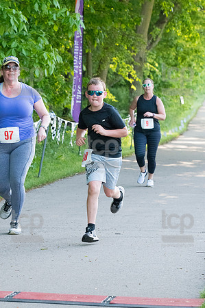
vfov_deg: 13.1
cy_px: 154
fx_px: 1344
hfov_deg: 8.7
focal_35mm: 157
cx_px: 102
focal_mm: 105
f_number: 5.6
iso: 4000
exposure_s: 1/1600
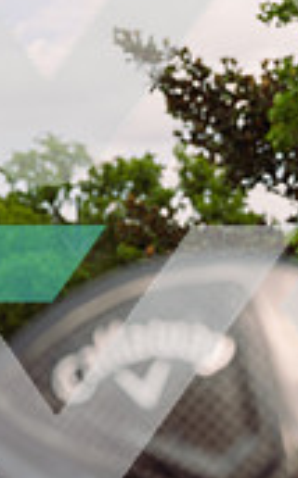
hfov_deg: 9.5
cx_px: 524
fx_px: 1708
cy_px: 374
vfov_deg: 15.9
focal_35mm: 131
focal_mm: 38
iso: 100
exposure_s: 1/250
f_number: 7.1
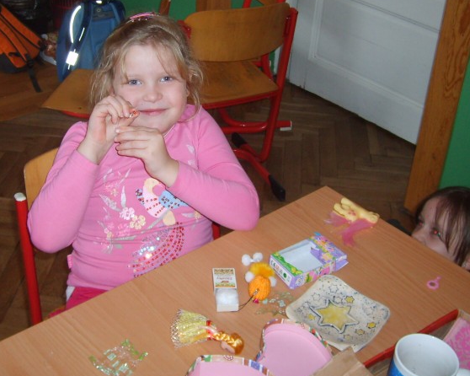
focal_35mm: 49
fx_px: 681
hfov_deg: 37.9
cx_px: 188
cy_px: 142
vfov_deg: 30.7
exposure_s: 1/45
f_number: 2.8
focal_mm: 5.8
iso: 100
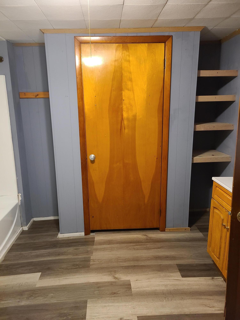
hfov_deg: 53.1
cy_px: 160
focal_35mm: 26
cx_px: 120
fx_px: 240
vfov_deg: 67.3
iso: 640
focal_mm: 5.4
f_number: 1.8
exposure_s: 1/40
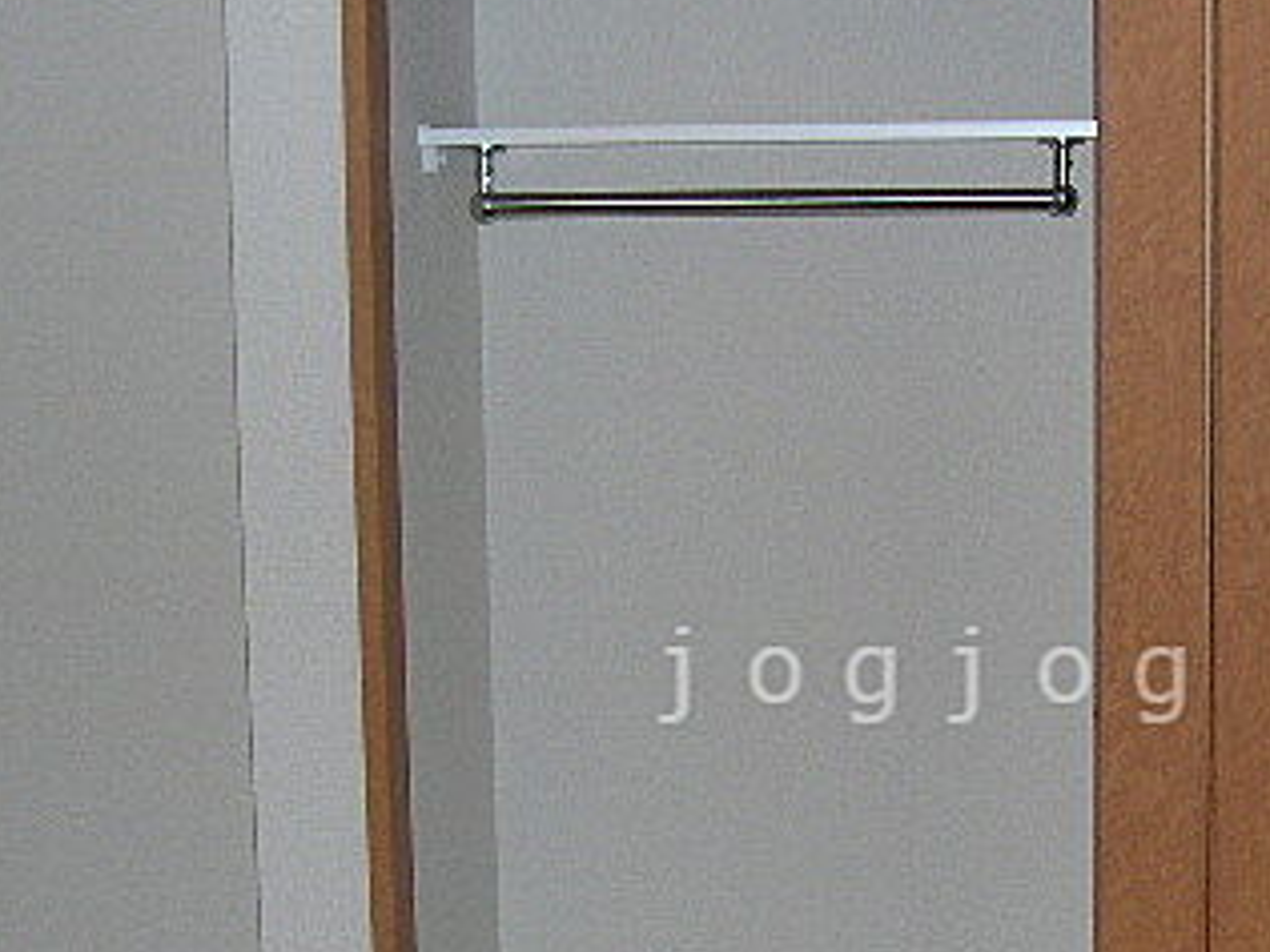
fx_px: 2825
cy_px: 675
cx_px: 932
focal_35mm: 77
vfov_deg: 19.0
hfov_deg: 25.1
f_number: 2.8
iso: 100
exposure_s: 1/60
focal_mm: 8
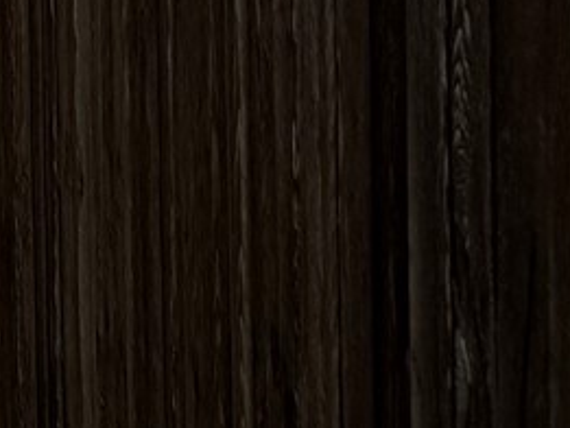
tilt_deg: +4.0
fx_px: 3097
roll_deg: -0.6
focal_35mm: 188
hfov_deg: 7.7
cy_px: -502
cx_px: -1610
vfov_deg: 7.5
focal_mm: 6.76
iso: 80
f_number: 1.78
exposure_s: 1/6173
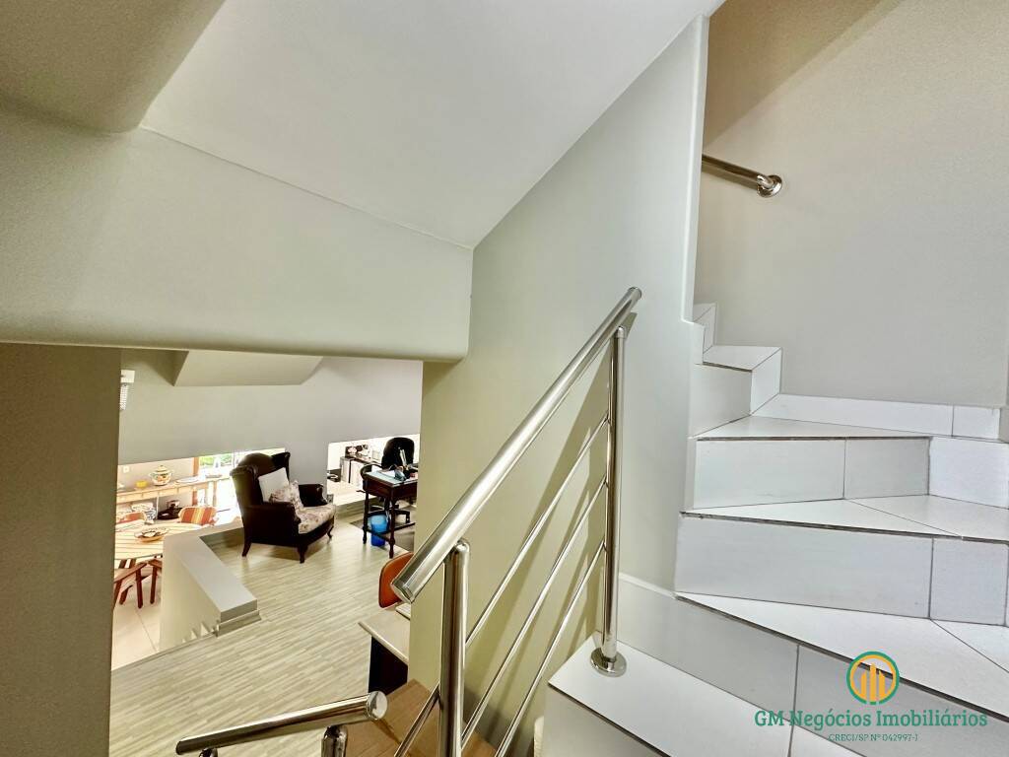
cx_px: 504
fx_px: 408
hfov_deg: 102.1
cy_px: 378
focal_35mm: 14
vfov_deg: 85.7
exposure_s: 1/60
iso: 320
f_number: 2.2
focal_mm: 2.22
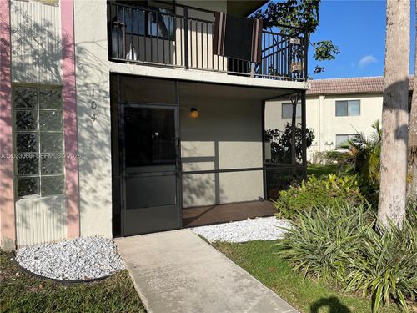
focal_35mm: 26
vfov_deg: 53.1
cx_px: 208
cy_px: 156
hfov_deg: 67.3
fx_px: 313
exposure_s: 1/4464
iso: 32
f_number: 1.6
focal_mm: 4.2
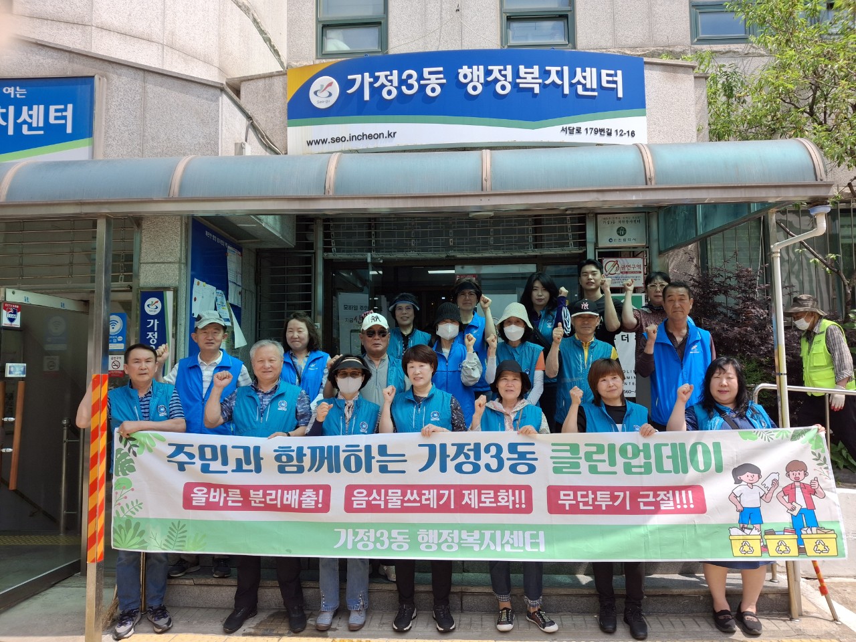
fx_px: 618
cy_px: 321
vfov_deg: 54.9
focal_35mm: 25
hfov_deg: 69.4
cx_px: 428
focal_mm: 4.69
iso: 25
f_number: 1.8
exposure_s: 1/909
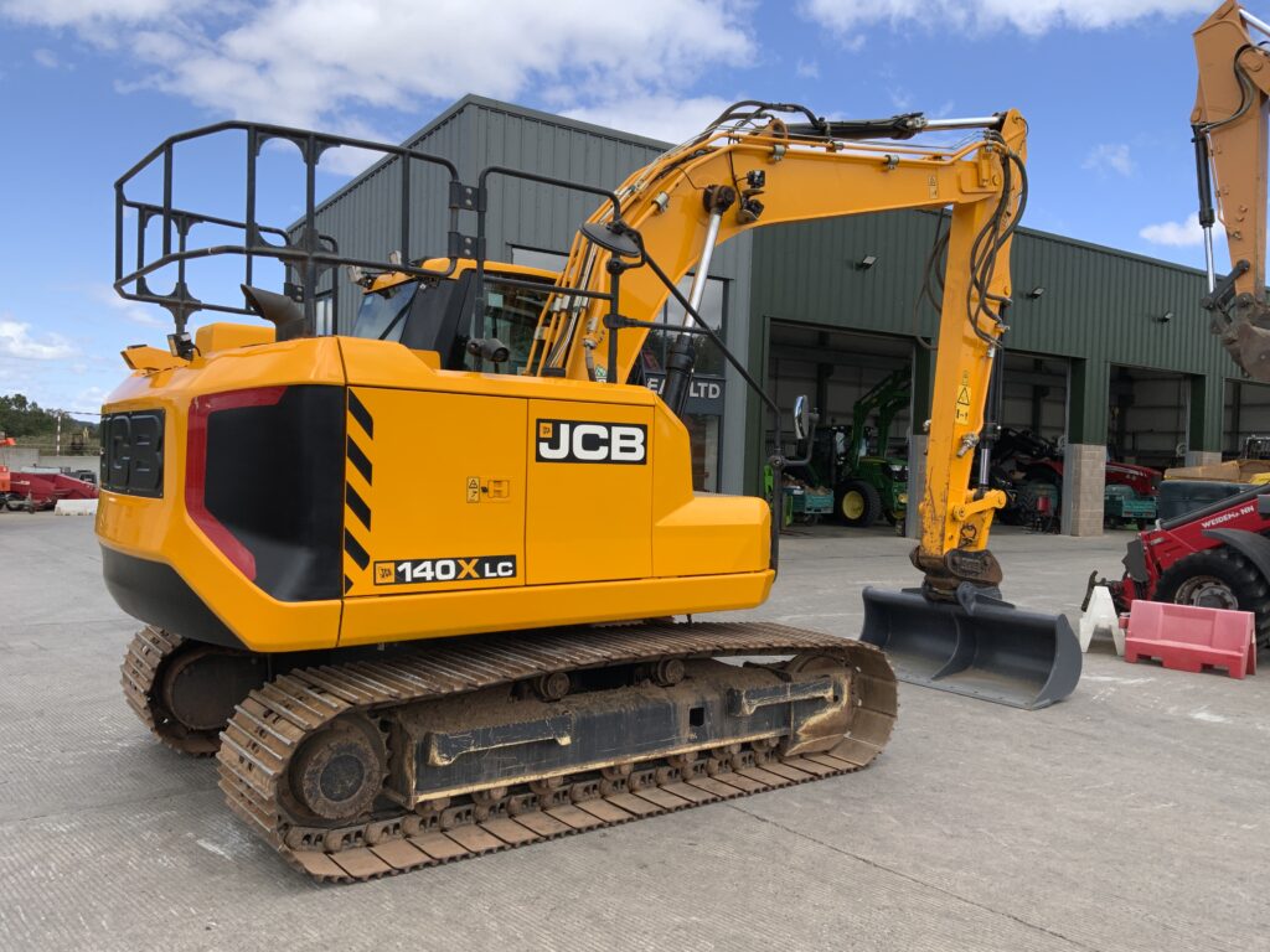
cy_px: 476
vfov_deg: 48.2
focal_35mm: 29
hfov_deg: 61.7
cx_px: 635
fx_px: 1064
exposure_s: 1/1121
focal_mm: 3
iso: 16
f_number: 1.8
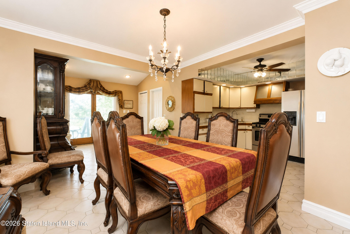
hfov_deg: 100.4
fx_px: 146
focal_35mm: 15
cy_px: 117
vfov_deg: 77.3
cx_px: 175
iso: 2000
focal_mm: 10
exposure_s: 1/60
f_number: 7.1
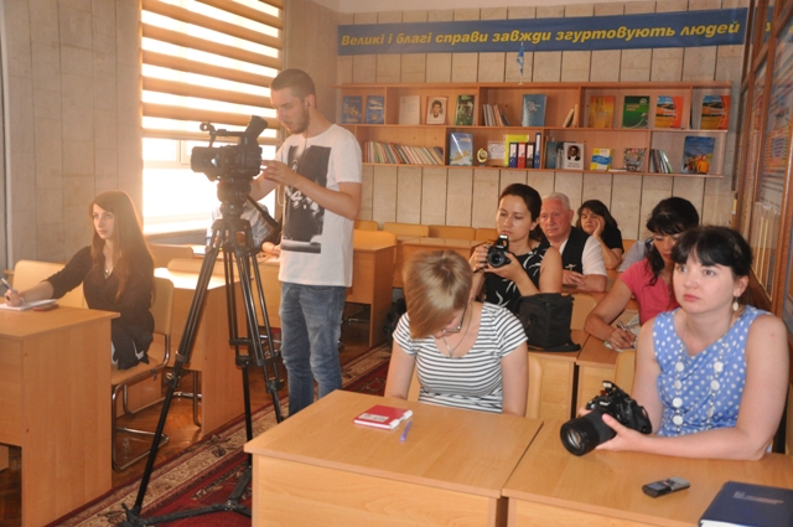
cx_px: 396
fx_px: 792
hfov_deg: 53.2
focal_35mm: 36
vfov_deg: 36.8
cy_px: 264
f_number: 4.5
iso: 1000
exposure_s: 1/100
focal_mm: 24
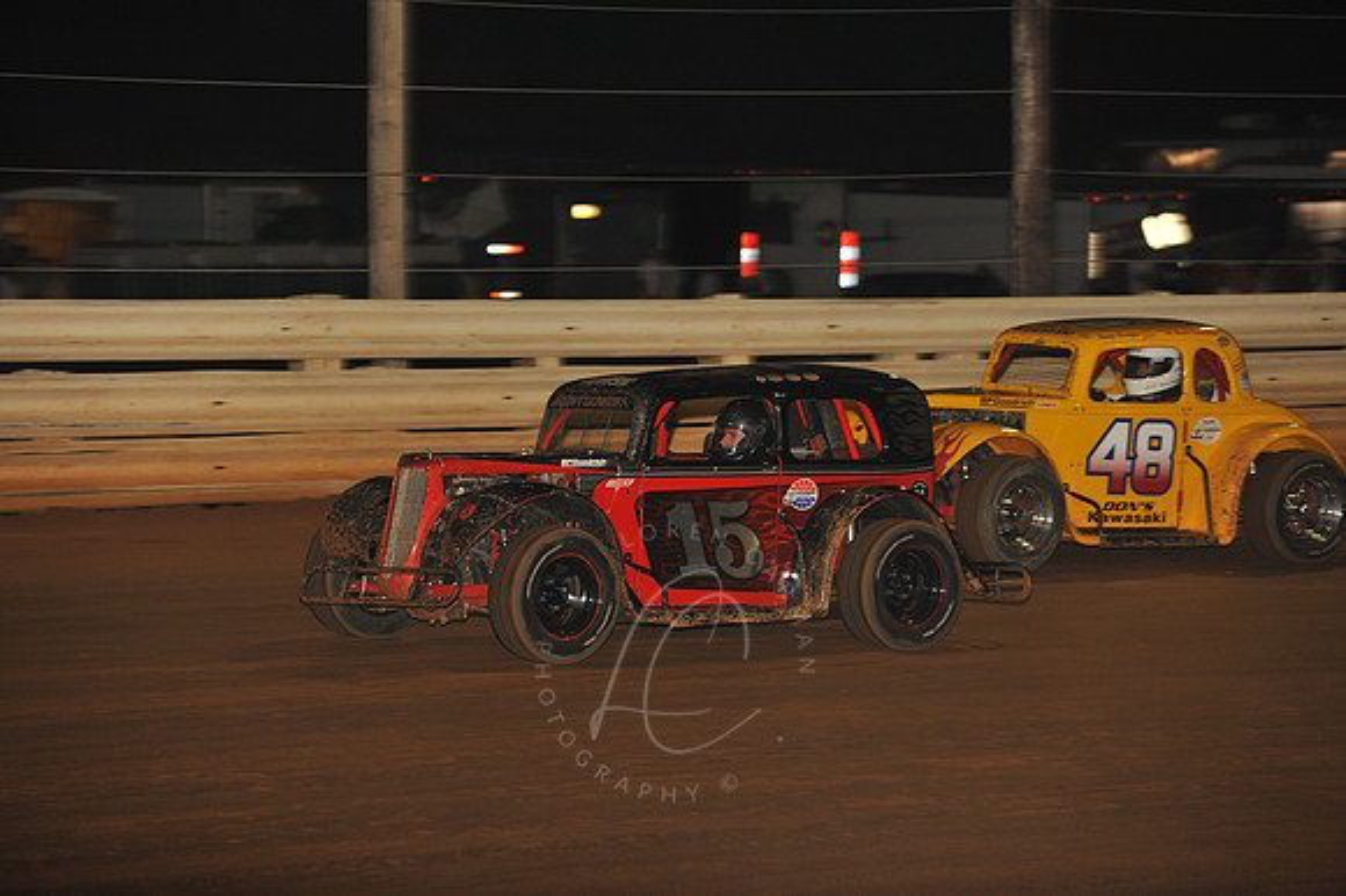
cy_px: 448
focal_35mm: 200
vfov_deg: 6.9
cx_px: 673
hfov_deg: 10.3
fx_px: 7473
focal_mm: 200
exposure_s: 1/320
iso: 1000
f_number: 6.3
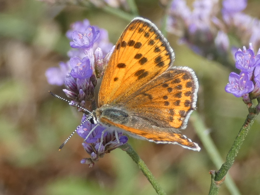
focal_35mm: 141
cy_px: 98
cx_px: 130
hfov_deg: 14.0
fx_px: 1059
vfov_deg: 10.5
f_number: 5.3
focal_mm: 25.2
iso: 80
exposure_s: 1/125
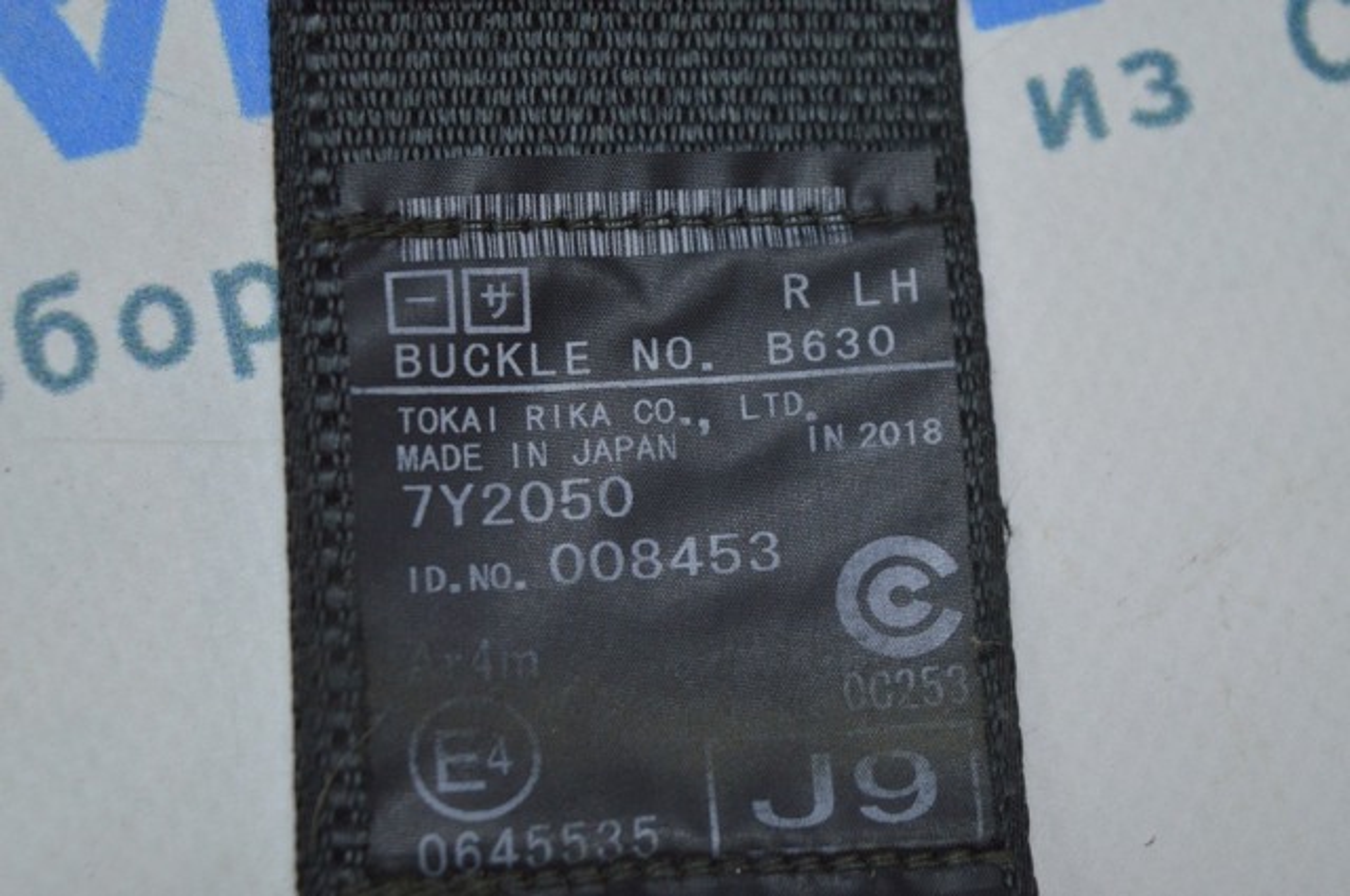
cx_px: 675
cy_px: 448
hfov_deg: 24.6
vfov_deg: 16.5
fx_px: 3090
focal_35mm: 82
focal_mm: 55
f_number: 5.6
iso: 400
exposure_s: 1/50
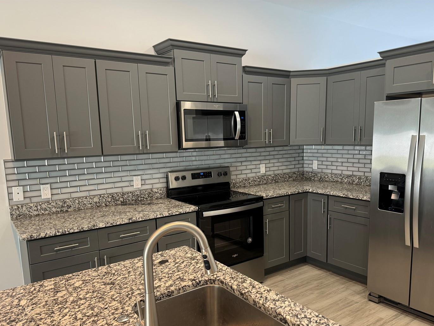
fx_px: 351
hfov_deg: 63.4
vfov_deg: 49.6
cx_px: 233
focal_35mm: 28
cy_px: 189
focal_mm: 6.86
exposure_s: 1/60
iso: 160
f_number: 1.78
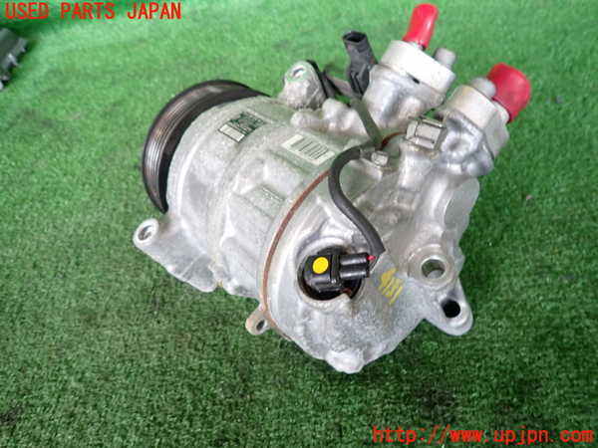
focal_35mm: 25
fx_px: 432
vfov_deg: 54.9
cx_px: 299
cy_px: 224
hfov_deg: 69.4
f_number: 2
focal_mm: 4.5
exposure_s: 1/40
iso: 200
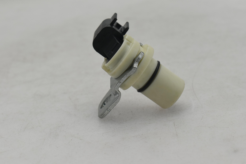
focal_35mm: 82
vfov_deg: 16.6
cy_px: 82
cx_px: 123
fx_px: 564
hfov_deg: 24.6
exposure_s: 1/125
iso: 900
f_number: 10
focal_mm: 55
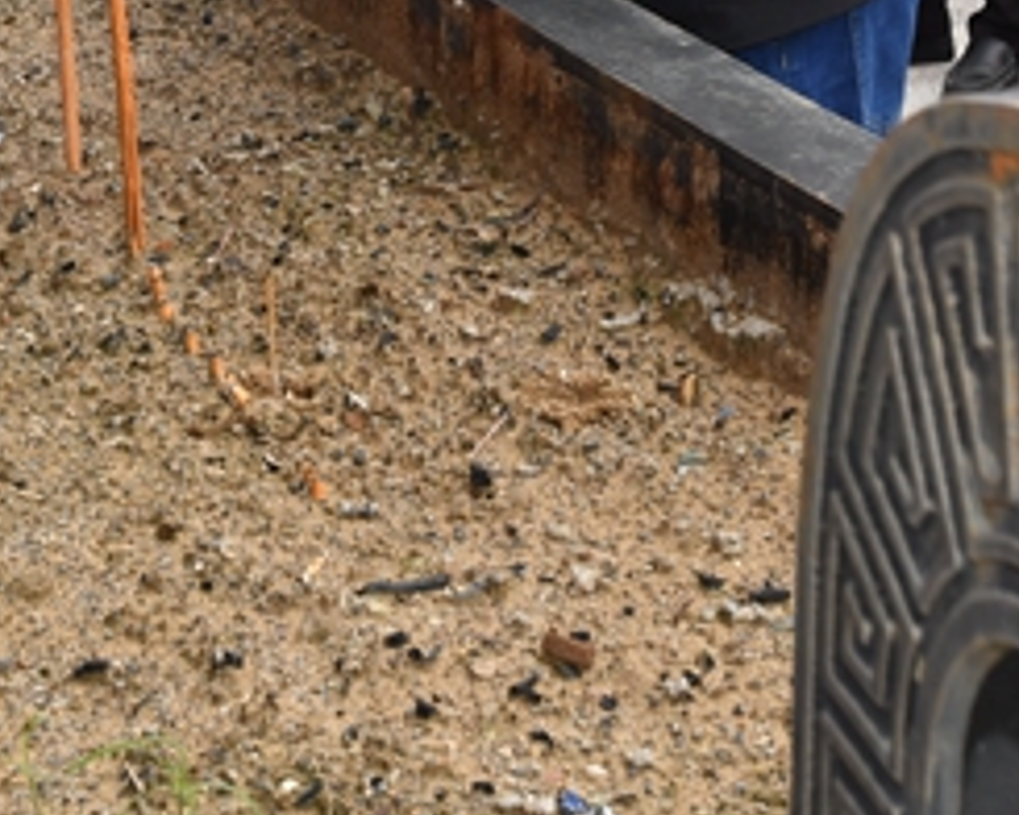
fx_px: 4041
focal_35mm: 134
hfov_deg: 14.4
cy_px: -476
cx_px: 445
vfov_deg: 11.0
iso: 400
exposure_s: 1/250
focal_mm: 35
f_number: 10
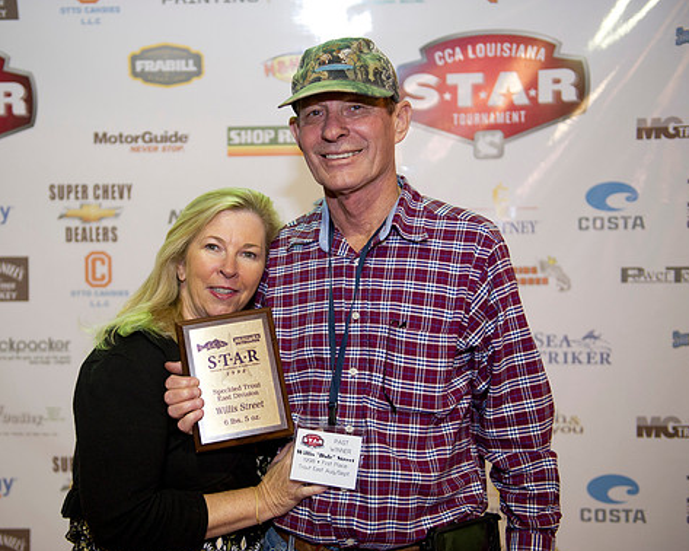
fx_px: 938
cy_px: 280
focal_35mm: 46
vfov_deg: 32.7
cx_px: 281
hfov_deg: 40.2
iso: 1250
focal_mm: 40
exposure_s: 1/100
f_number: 2.8
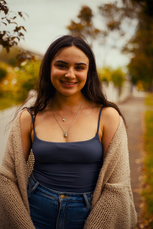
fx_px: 318
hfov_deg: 27.0
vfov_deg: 39.6
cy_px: 114
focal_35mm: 50
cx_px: 76
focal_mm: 50
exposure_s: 1/4000
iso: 140
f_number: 2.5
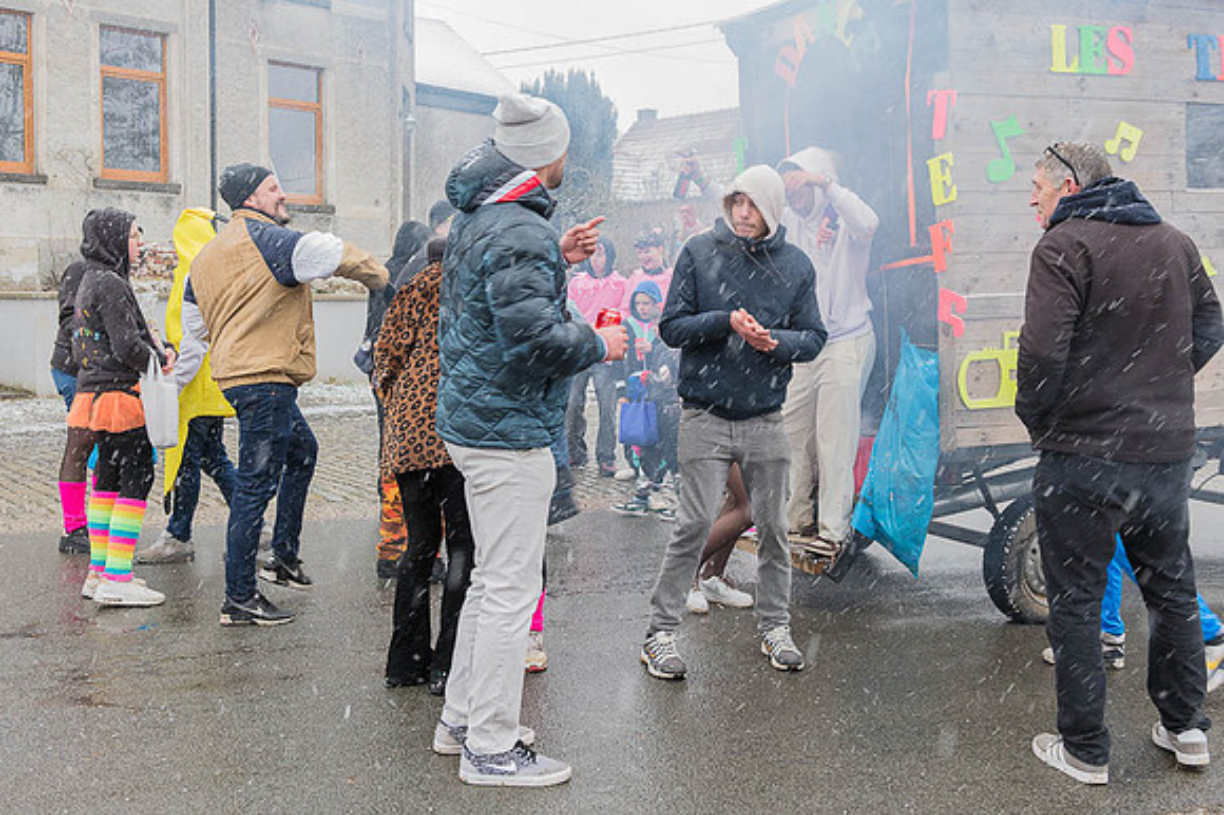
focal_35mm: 38
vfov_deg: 35.4
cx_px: 568
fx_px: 1274
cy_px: 378
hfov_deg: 51.3
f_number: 5.6
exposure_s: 1/80
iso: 800
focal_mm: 35
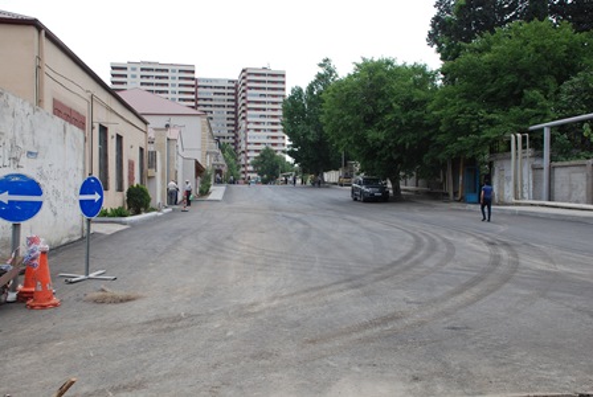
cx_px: 296
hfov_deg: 57.2
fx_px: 544
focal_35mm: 33
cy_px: 198
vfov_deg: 40.1
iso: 100
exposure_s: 1/160
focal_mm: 22
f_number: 6.3
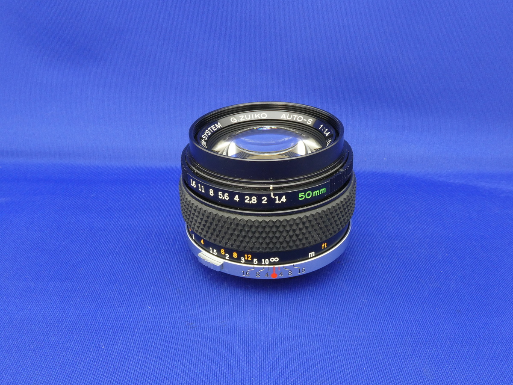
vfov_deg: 38.7
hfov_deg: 50.1
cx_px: 256
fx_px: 548
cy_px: 192
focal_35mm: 37
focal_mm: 6.7
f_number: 8
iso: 200
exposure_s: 1
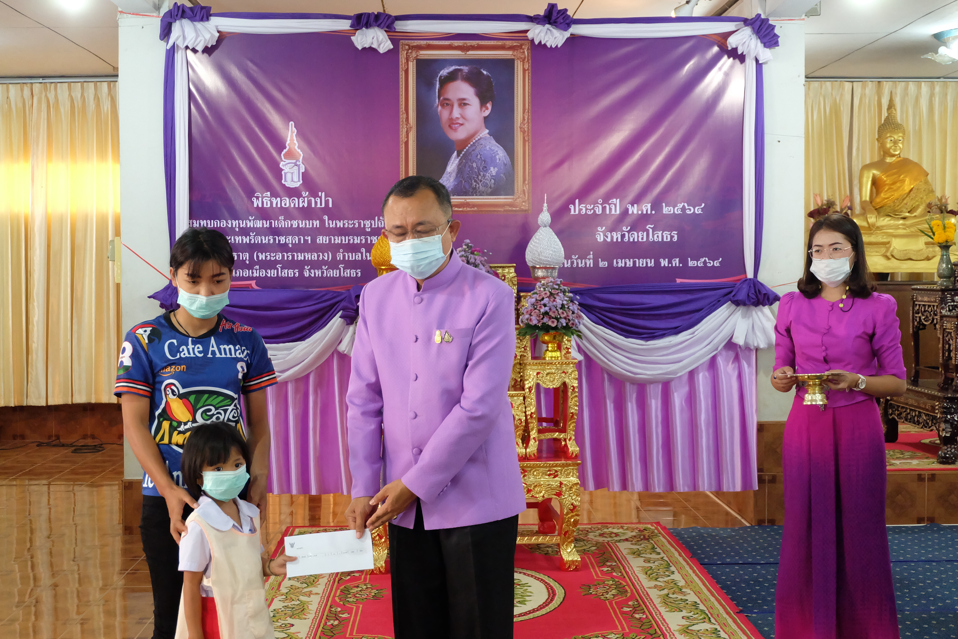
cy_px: 320
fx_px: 1304
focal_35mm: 49
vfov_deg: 27.5
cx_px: 479
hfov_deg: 40.3
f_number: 5
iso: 5000
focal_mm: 32.5
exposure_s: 1/70
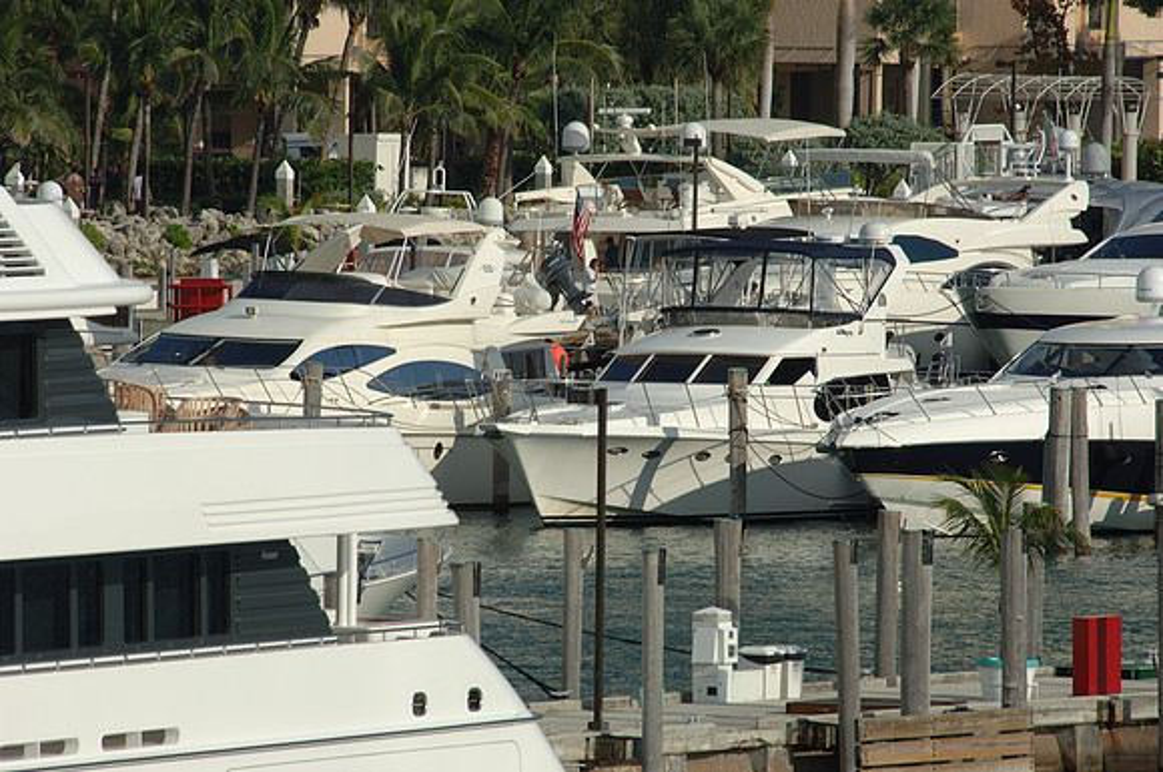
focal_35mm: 600
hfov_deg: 3.4
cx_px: 582
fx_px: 19356
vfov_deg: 2.3
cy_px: 386
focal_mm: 400
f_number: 9.5
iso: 100
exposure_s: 1/350
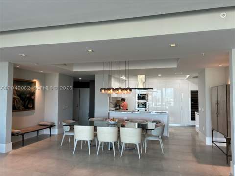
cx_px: 118
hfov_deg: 67.3
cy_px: 88
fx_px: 177
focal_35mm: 26
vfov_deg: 53.1
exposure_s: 1/120
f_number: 1.5
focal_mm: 5.7
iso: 64
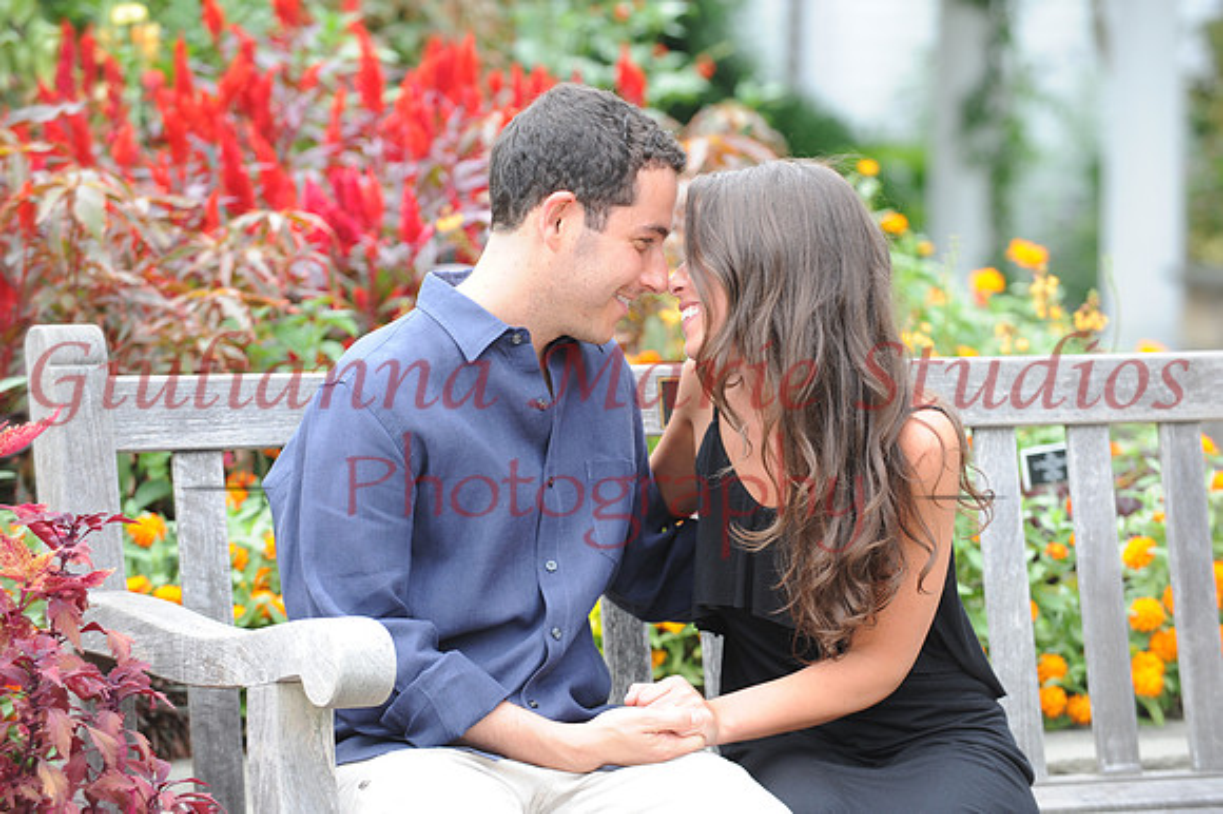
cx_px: 612
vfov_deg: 7.8
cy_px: 407
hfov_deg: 11.8
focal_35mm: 175
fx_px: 5942
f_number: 5.6
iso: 500
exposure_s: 1/125
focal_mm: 175
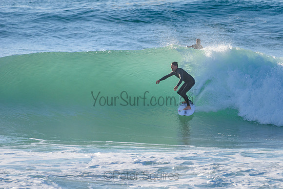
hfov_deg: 3.4
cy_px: 82
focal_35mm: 613
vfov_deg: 2.2
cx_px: 174
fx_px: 4821
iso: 220
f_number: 5.6
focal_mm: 500
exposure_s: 1/2000
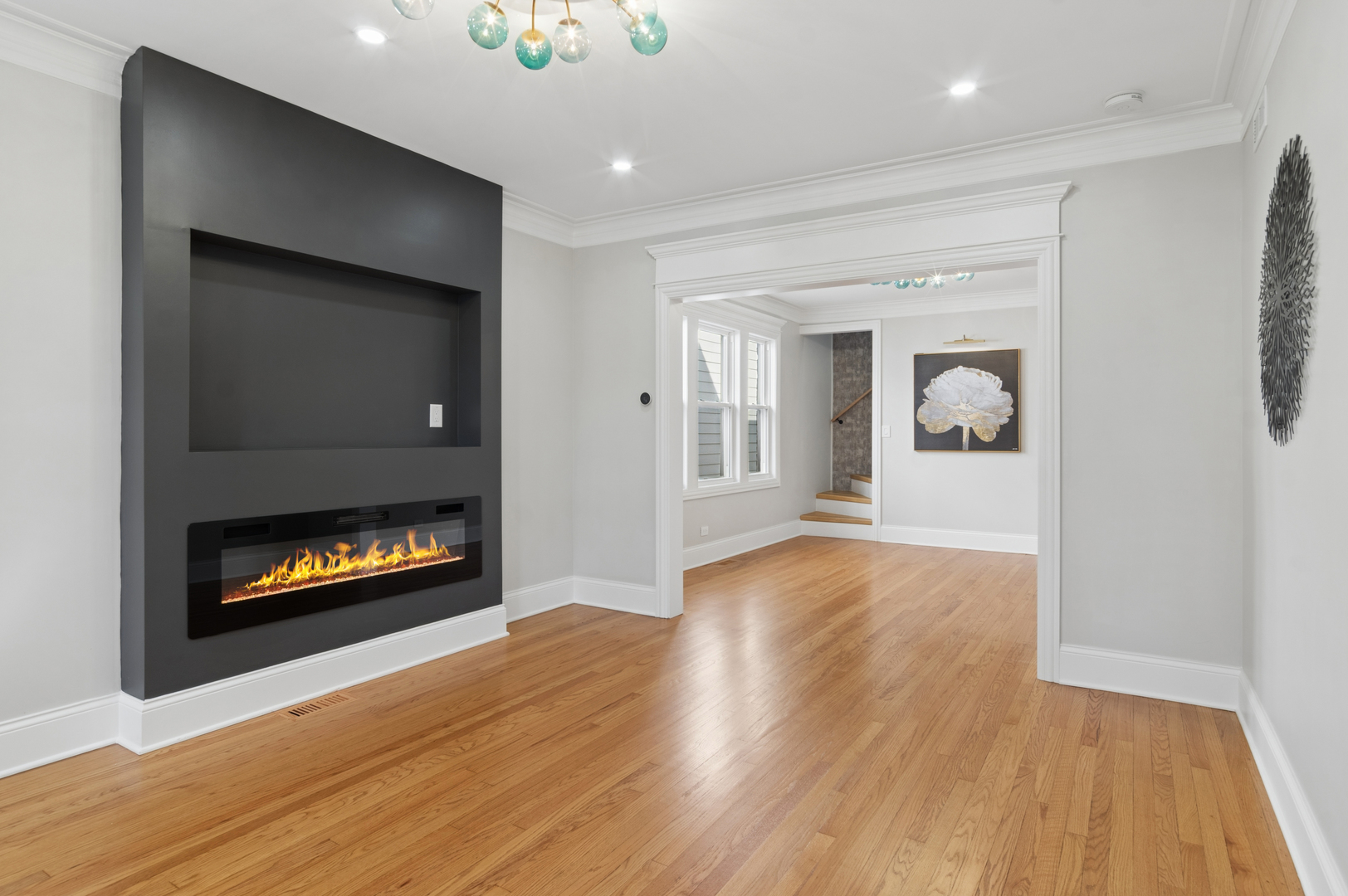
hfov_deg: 90.0
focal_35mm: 18
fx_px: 673
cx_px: 674
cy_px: 448
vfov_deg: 67.3
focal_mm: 12
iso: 200
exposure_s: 1/13
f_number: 10
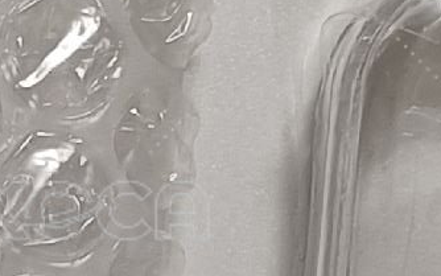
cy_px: 446
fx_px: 3078
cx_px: 172
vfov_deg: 5.1
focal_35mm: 256
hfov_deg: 8.2
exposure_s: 1/60
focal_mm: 4.7
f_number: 1.7
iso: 452
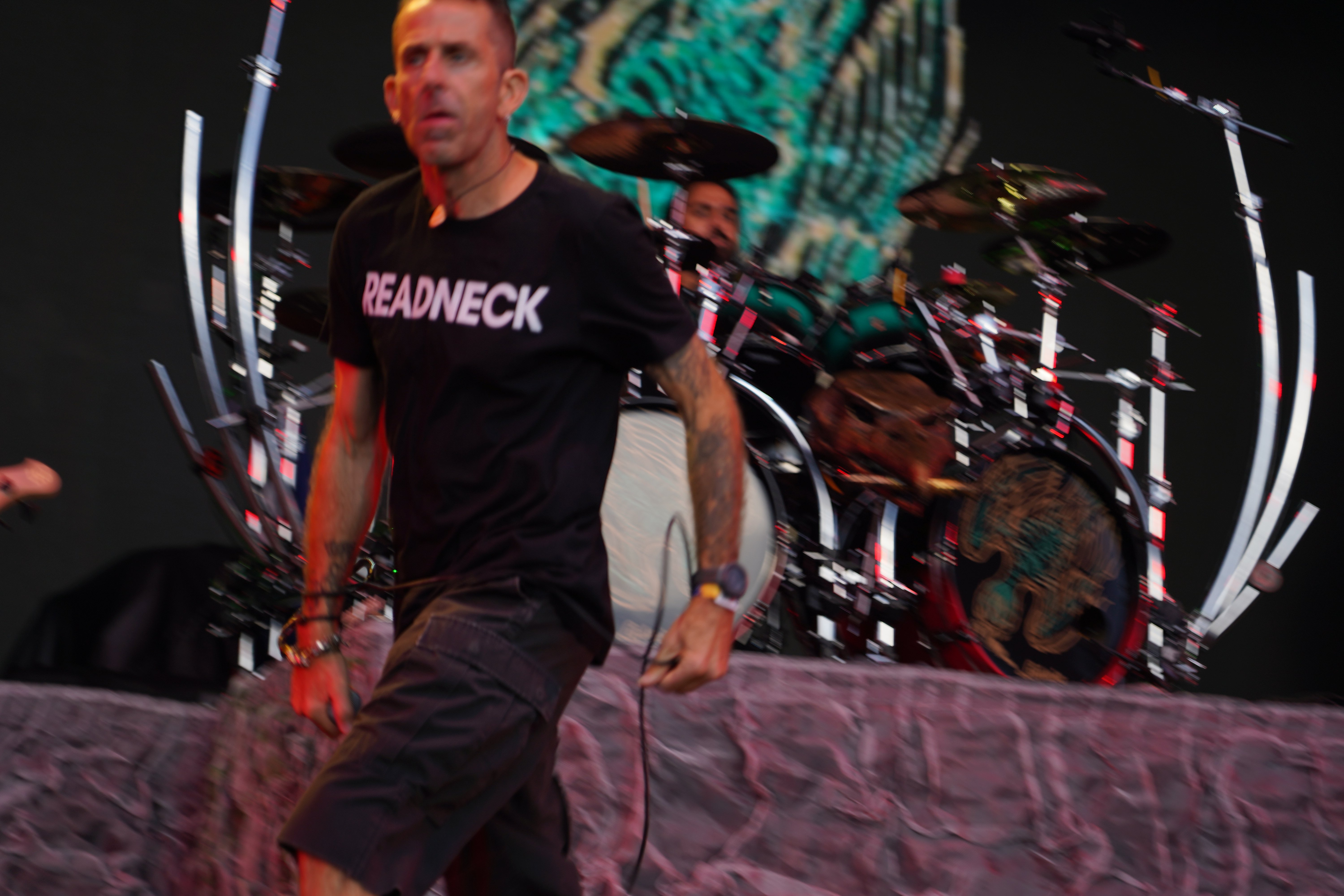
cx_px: 672
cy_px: 448
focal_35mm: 105
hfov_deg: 19.5
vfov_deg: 13.0
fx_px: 3920
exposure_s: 1/125
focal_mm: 105
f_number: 4
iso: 125
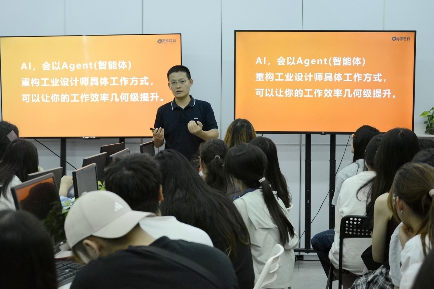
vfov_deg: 18.2
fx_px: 904
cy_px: 144
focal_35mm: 75
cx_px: 217
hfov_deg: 27.0
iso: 3200
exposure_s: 1/125
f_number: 5.6
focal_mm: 50
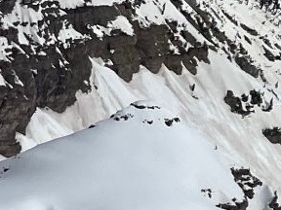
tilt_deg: -32.6
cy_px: 238
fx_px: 1502
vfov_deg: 8.0
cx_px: -666
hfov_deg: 8.3
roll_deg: +2.5
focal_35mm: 185
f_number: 1.6
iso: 32
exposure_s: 1/20408
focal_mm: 4.2
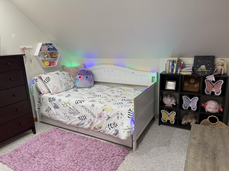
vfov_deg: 56.8
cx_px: 114
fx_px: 159
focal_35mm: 24
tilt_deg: -13.3
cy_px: 86
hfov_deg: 71.6
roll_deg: +2.4
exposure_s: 1/60
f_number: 1.78
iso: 160
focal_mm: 6.76
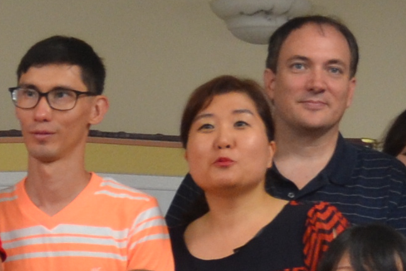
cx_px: -187
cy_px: 551
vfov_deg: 6.2
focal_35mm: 214
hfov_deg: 9.4
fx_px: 2414
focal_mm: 20
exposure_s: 1/60
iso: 450
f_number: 3.5
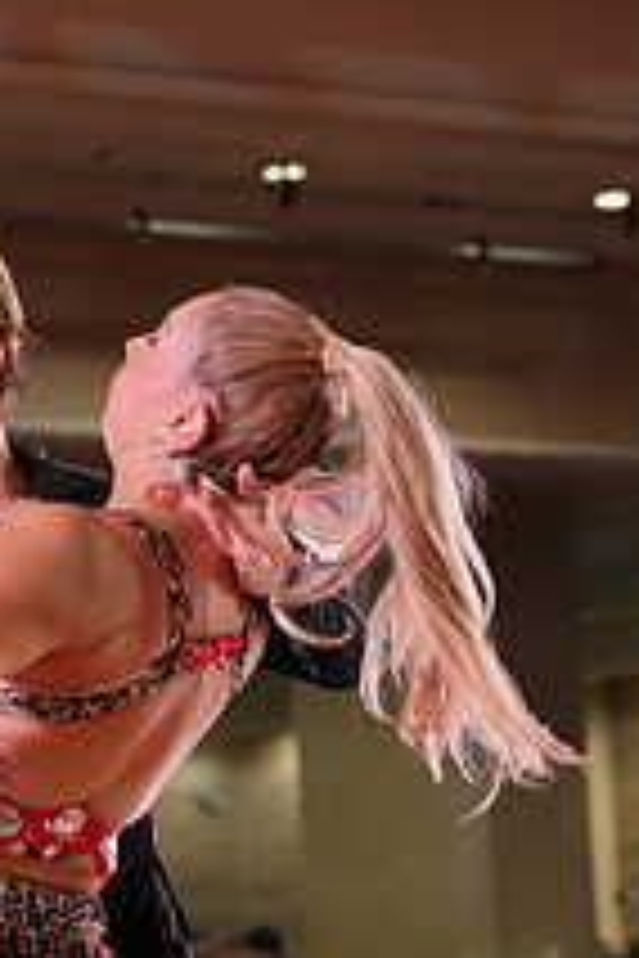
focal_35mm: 191
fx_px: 5085
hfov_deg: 7.2
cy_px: 1151
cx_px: -11
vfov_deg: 10.6
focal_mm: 70
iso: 1600
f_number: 4
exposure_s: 1/500
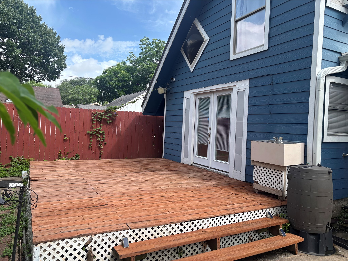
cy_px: 130
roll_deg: -2.5
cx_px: 174
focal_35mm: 26
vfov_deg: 53.1
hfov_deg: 67.3
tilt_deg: -1.0
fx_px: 261
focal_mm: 5.96
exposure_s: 1/1381
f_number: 1.6
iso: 50
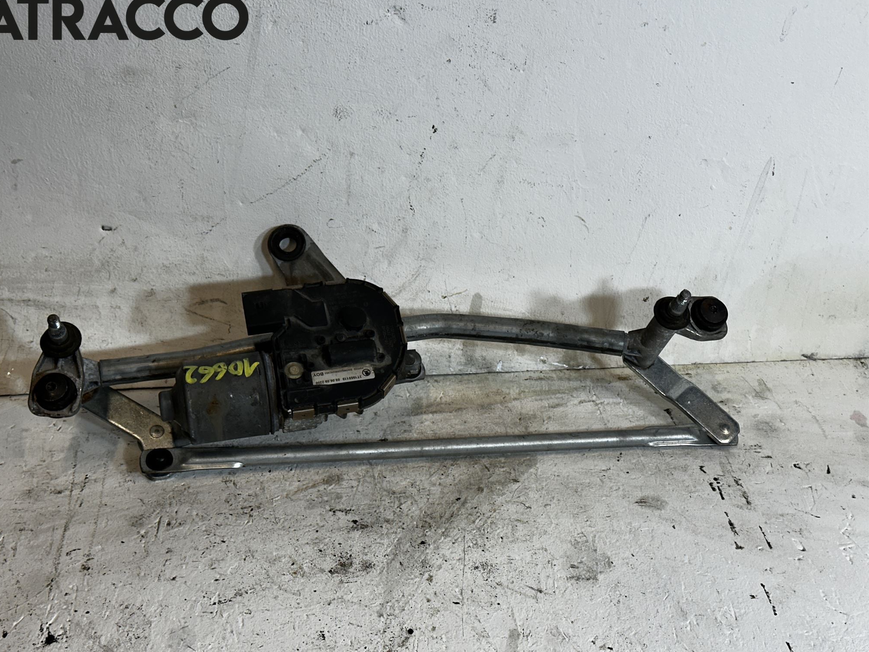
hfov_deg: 38.9
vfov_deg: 29.7
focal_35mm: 49
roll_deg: -2.3
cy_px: 326
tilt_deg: -31.7
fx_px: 1230
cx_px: 426
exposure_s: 1/100
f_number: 1.78
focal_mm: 6.86
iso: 50
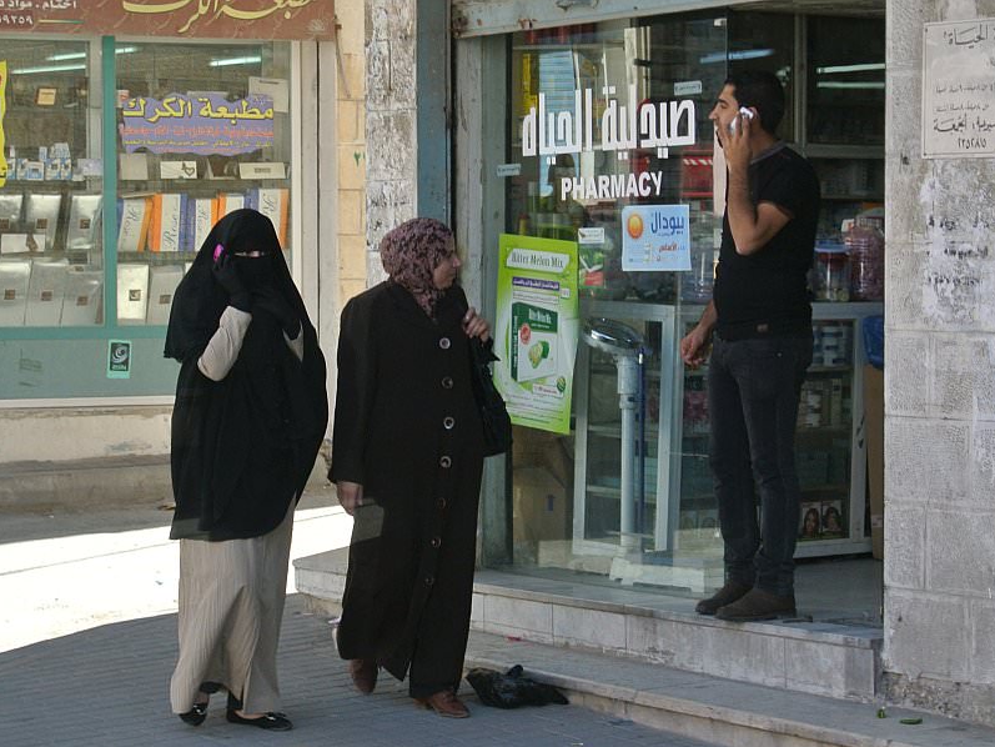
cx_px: 496
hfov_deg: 22.3
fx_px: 2530
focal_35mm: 88
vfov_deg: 16.8
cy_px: 374
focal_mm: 30
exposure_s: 1/125
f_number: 5.6
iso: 250
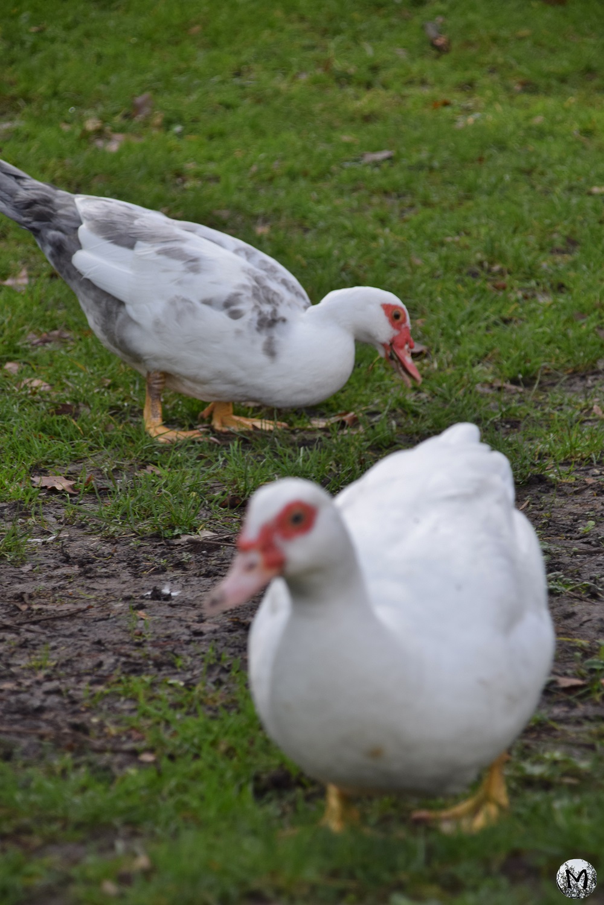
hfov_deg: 7.0
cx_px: 302
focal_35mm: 195
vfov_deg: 10.5
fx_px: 4907
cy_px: 452
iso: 400
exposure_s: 1/200
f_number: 7.1
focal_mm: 130
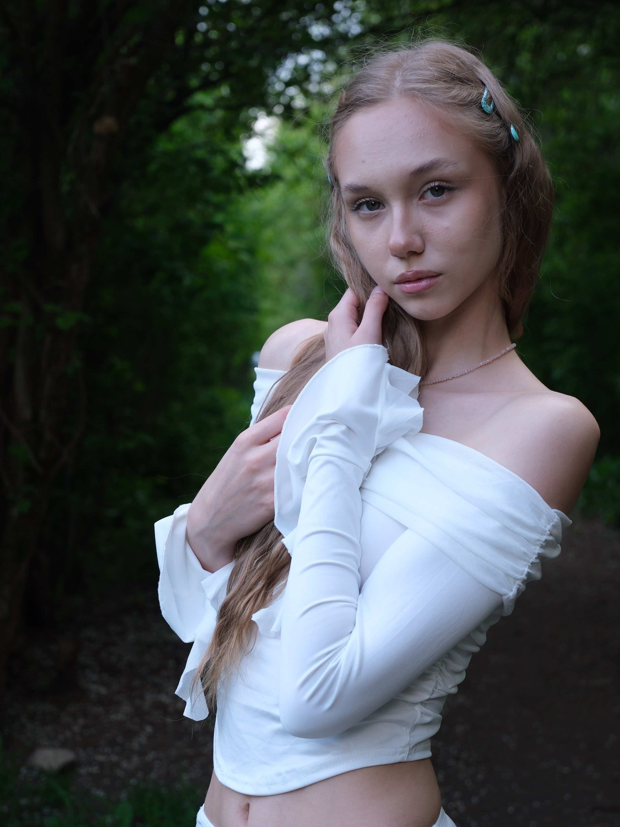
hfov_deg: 18.0
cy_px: 459
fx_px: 1958
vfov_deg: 23.8
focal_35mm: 82
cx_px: 311
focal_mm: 50
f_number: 4.8
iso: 400
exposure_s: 1/110
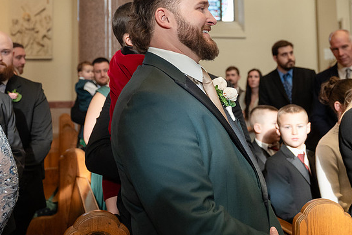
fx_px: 557
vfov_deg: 23.4
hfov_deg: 35.0
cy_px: 41
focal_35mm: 57
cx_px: 177
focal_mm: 28
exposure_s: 1/640
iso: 2000
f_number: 2.8
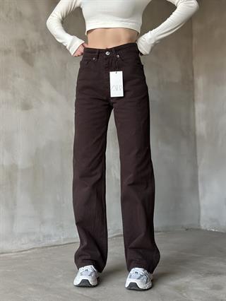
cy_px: 150
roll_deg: -0.2
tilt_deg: +3.0
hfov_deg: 30.3
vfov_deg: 39.6
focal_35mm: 48
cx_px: 113
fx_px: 417
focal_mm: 6.86
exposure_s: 1/56
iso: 400
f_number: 1.78
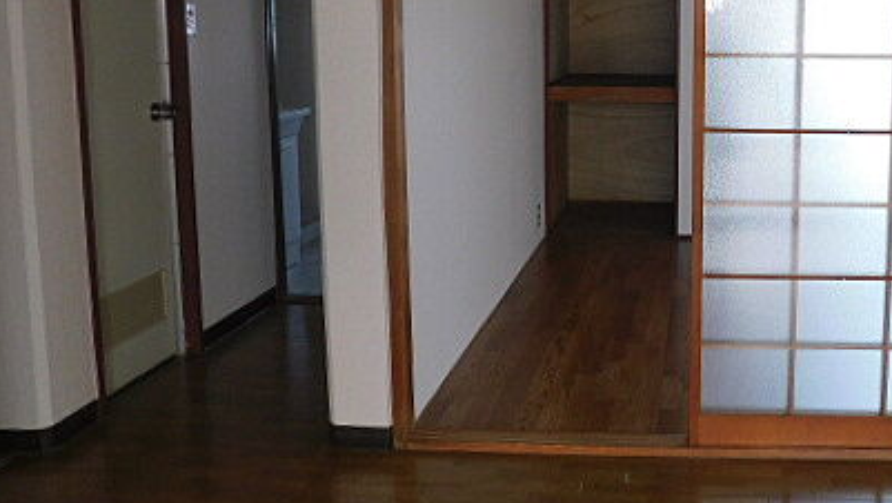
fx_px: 947
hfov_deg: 48.5
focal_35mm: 40
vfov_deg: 29.4
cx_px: 667
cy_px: 136
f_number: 3
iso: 125
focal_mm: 4
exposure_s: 1/30
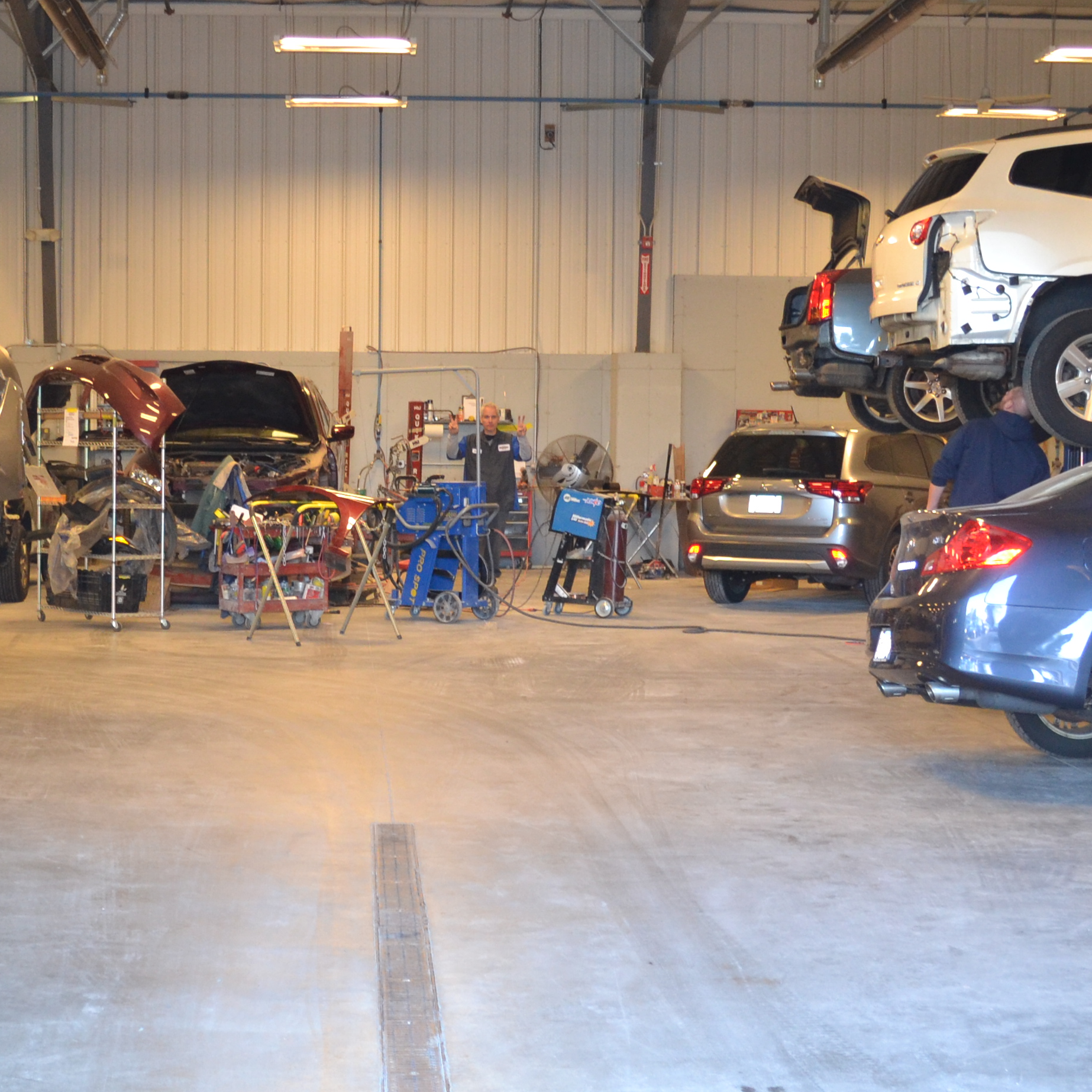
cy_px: 620
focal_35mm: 70
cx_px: 428
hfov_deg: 24.6
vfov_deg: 24.6
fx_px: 2498
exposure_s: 1/60
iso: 800
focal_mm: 22
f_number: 3.8
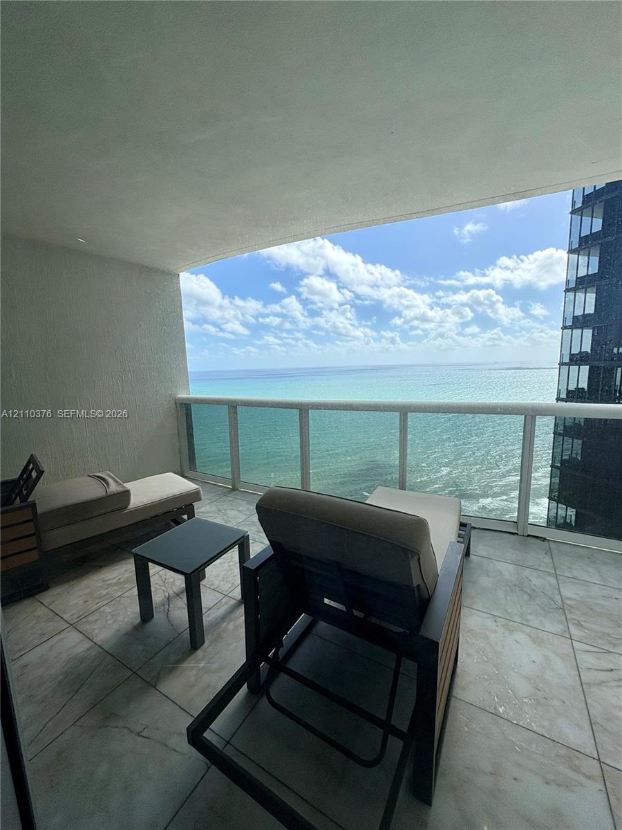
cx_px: 311
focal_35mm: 14
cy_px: 415
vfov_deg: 102.1
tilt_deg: -8.3
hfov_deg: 85.7
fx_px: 335
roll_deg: +0.2
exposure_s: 1/1020
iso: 40
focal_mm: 2.22
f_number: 2.2
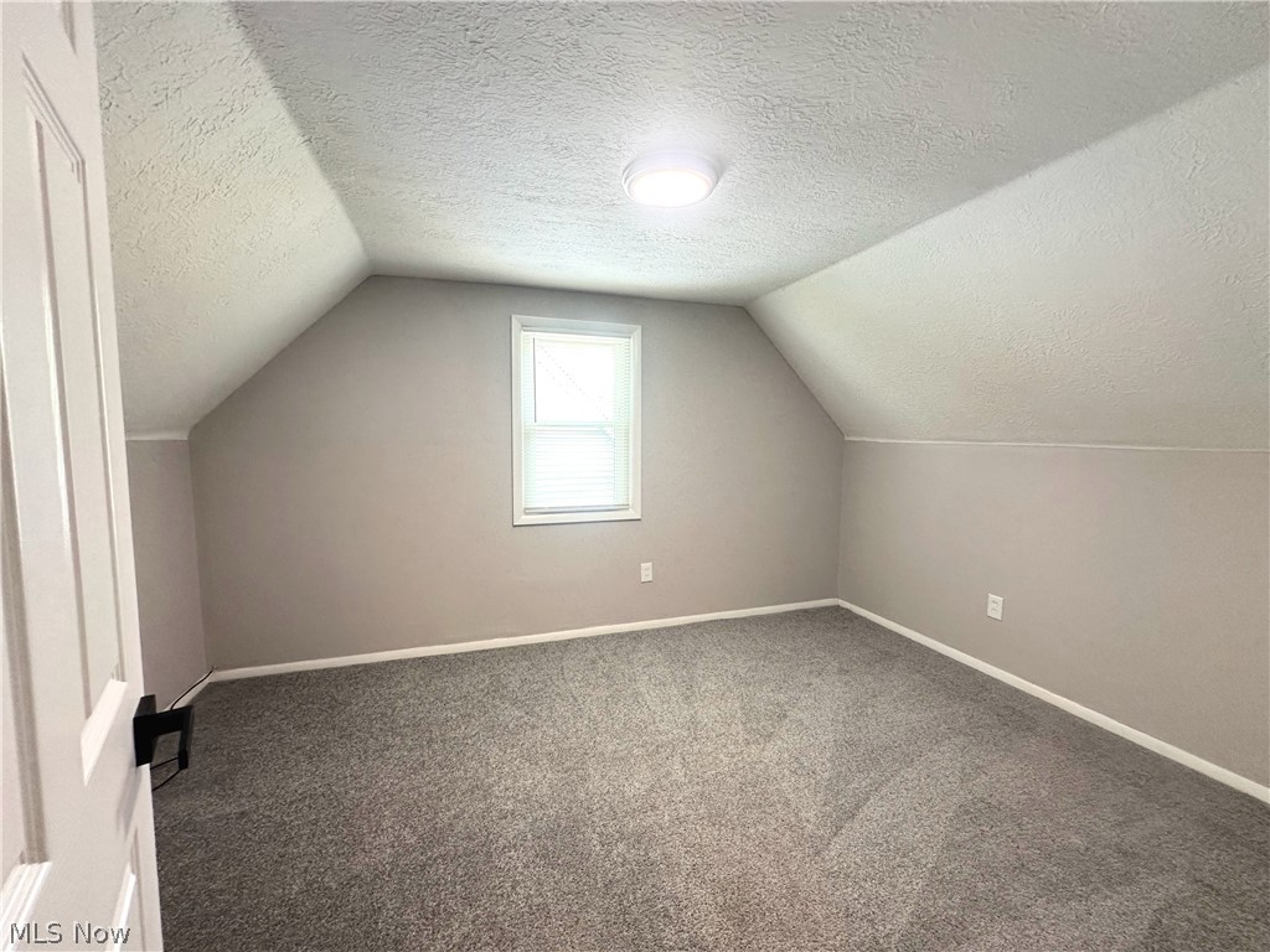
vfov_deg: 85.7
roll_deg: +0.4
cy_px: 476
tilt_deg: -4.1
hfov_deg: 102.1
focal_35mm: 14
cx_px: 635
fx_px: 514
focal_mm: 2.22
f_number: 2.2
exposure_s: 1/120
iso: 200
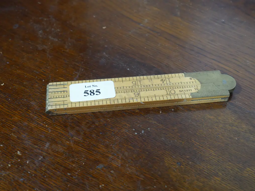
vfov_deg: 29.1
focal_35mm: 50
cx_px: 128
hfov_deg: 38.2
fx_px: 368
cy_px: 96
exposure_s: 1/60
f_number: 5.3
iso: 1250
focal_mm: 25
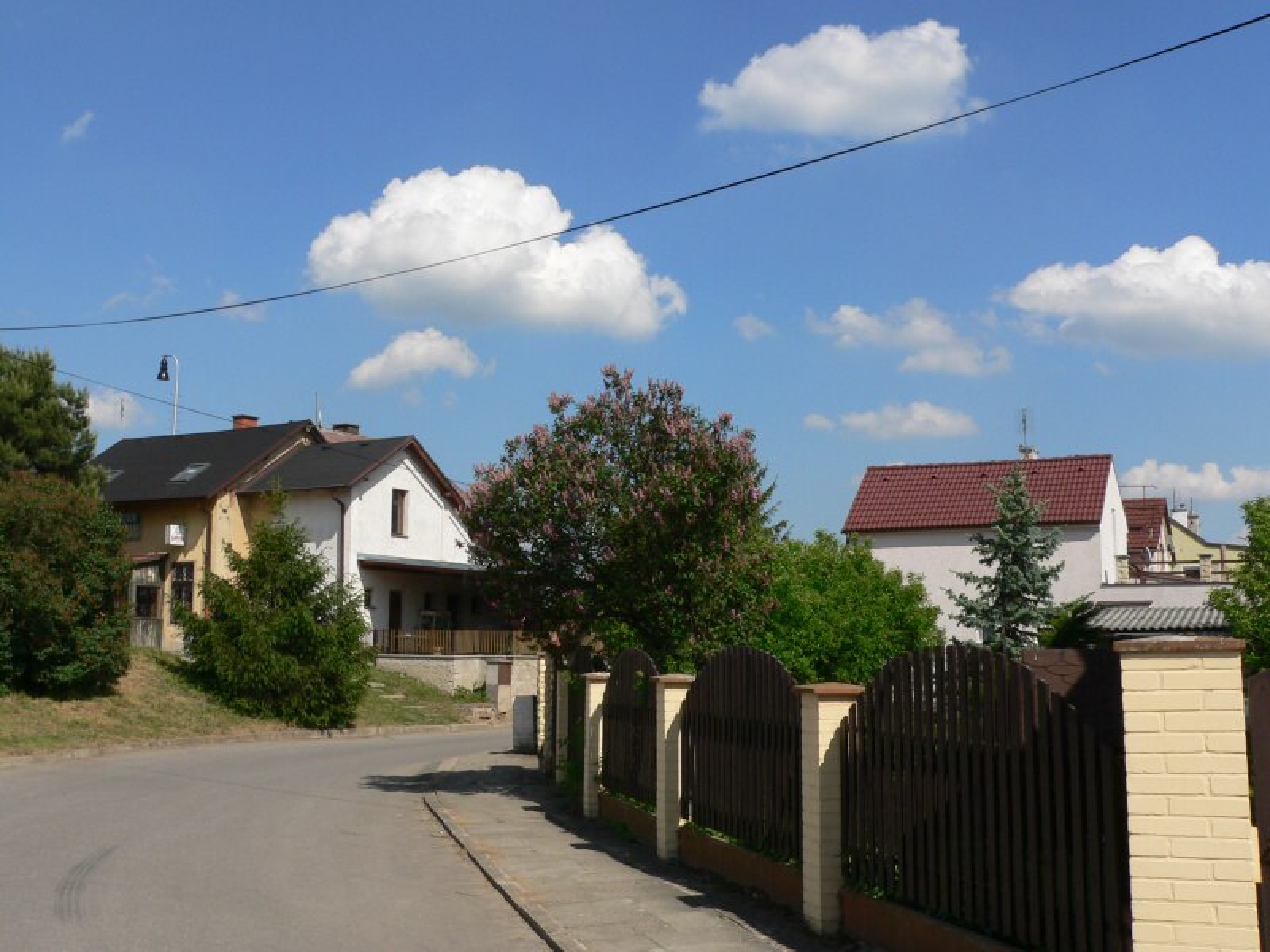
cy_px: 476
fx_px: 1468
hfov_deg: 46.8
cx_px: 635
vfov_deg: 36.0
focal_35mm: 40
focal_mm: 6.7
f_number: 5.6
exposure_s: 1/500
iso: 80
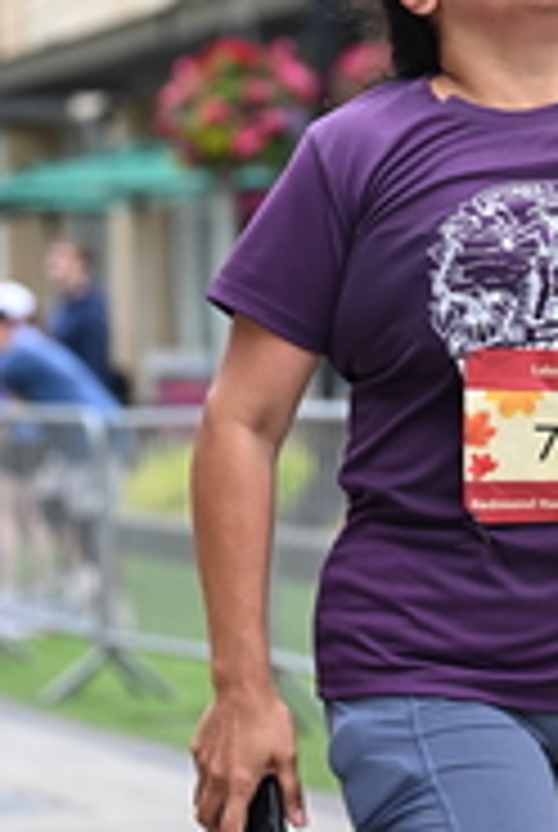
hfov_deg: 6.6
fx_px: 4818
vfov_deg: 9.9
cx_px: 385
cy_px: 180
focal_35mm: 208
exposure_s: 1/2000
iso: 640
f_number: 2.8
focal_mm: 70
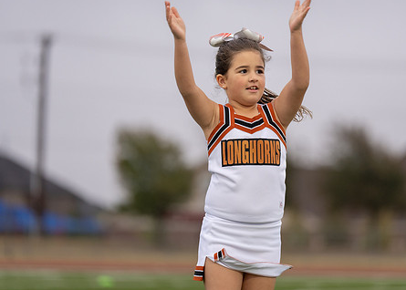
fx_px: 2802
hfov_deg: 8.3
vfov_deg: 5.9
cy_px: 133
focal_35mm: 243
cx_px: 228
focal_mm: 178
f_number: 2.8
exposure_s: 1/1000
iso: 500
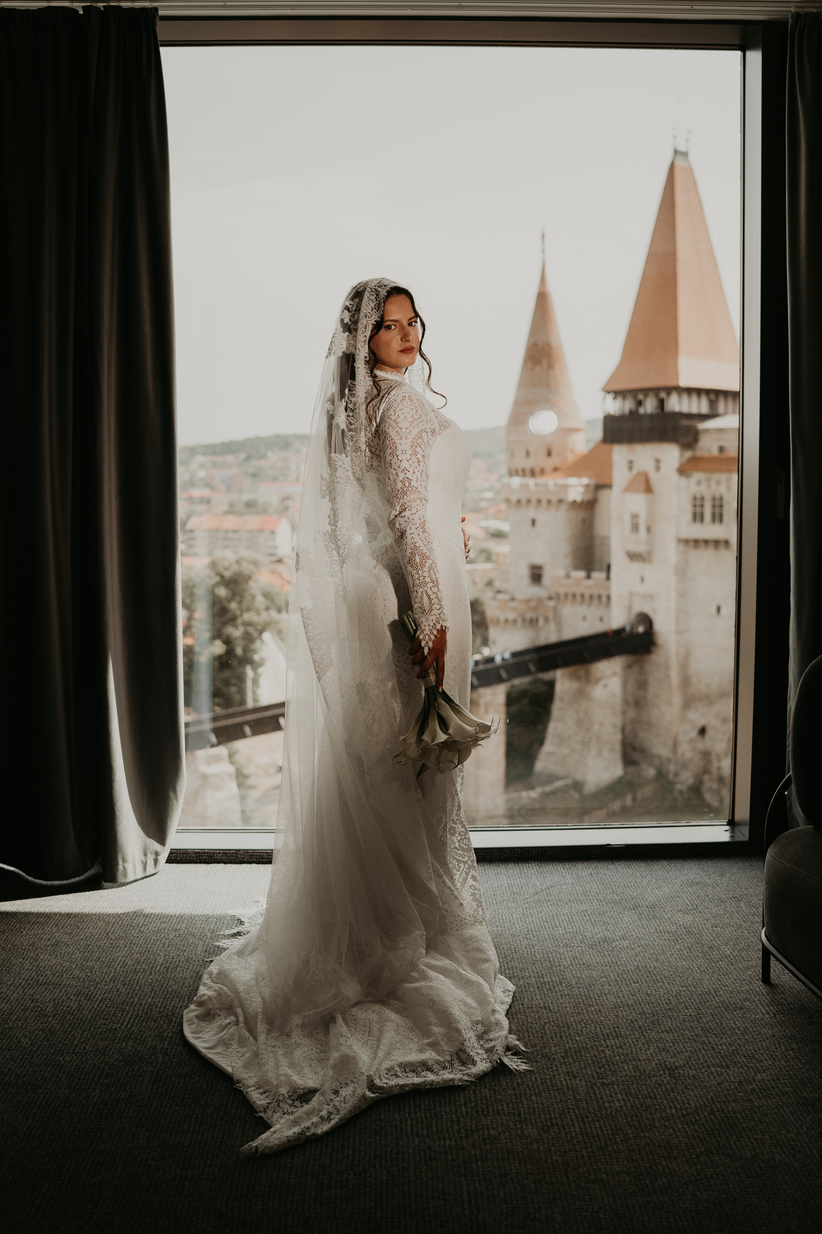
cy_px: 617
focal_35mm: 35
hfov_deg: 37.9
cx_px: 411
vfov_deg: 54.4
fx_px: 1199
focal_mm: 35
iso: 640
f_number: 2.5
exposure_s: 1/2500
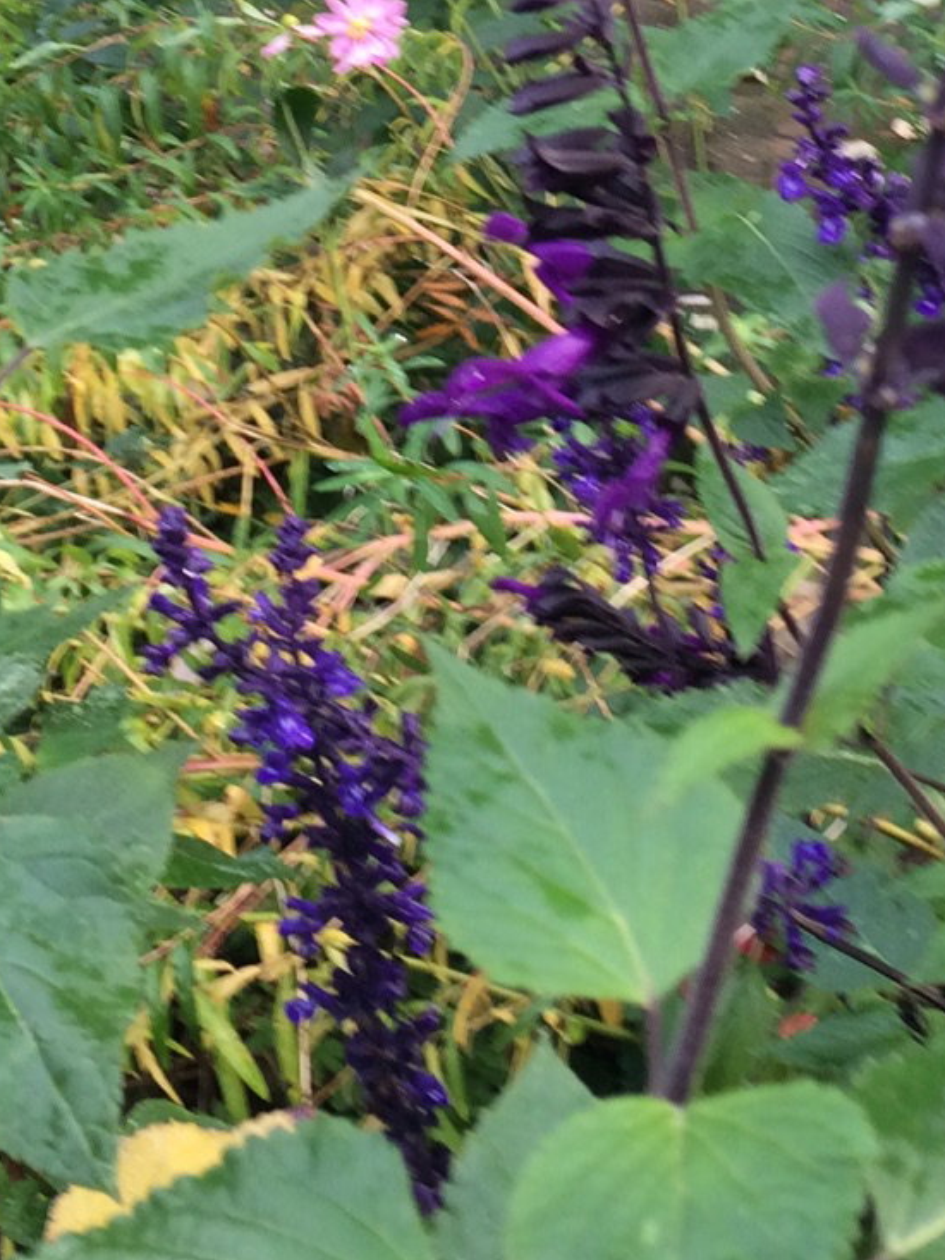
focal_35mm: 81
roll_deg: +2.7
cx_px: 531
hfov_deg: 18.2
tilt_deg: -9.5
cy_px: -57
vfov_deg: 23.0
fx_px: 2947
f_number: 2.2
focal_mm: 4.15
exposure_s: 1/100
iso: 40
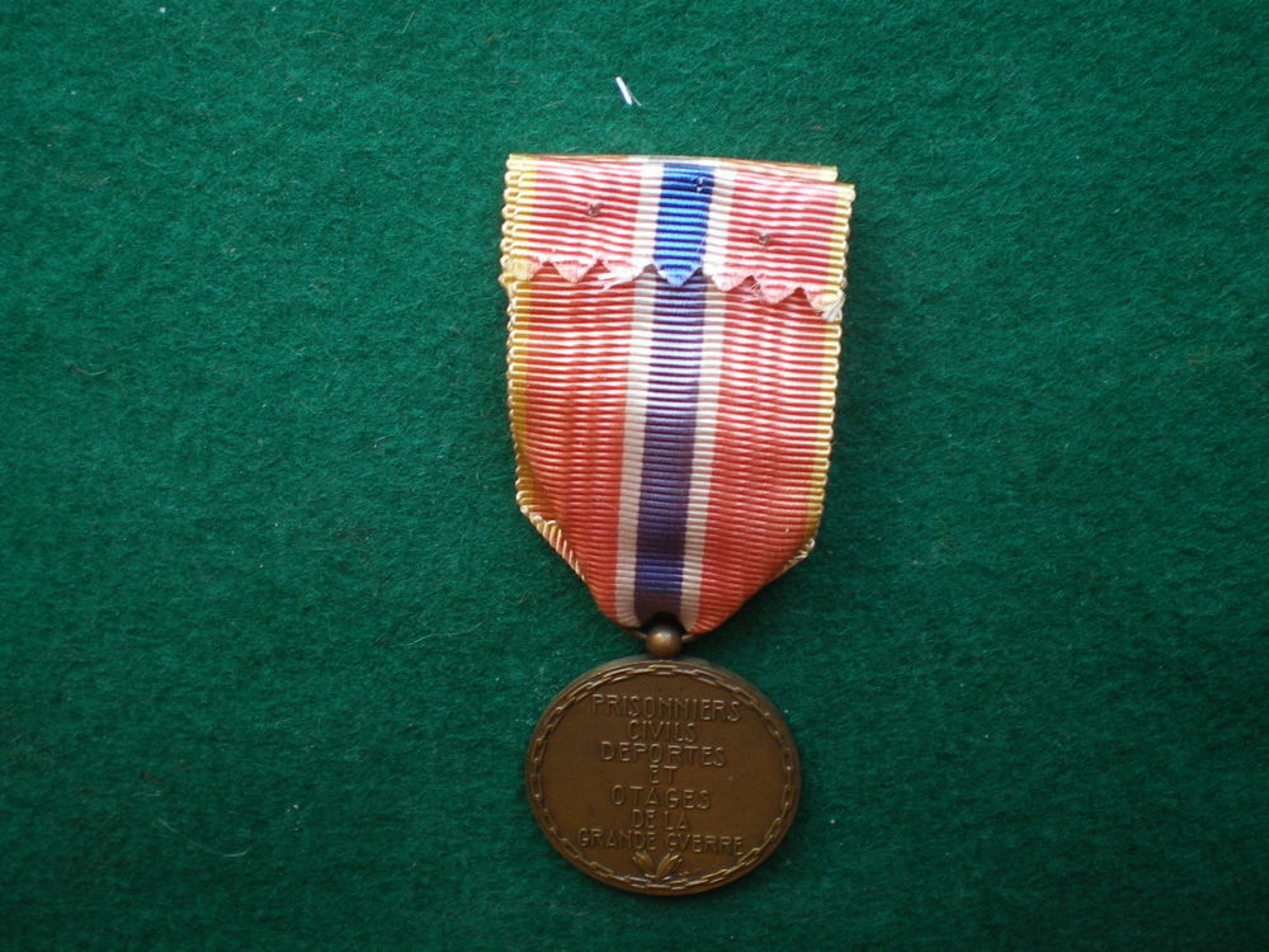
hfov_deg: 49.0
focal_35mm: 38
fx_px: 1393
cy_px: 476
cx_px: 634
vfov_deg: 37.7
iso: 100
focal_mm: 6.3
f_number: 3.1
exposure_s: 1/50
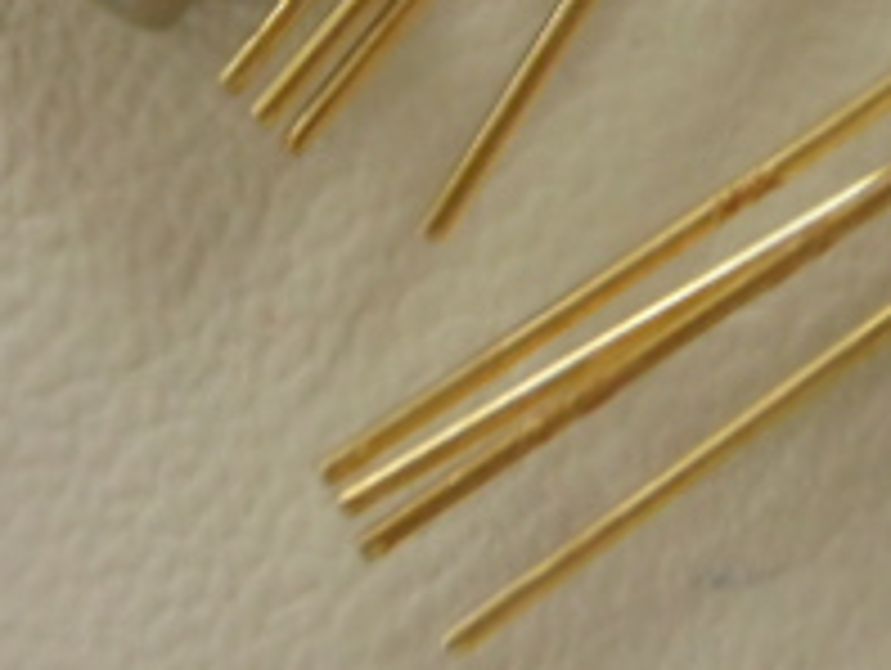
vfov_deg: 3.9
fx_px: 9896
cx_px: 734
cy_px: -126
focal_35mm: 384
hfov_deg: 5.2
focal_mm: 21.3
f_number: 4.8
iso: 400
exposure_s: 1/30
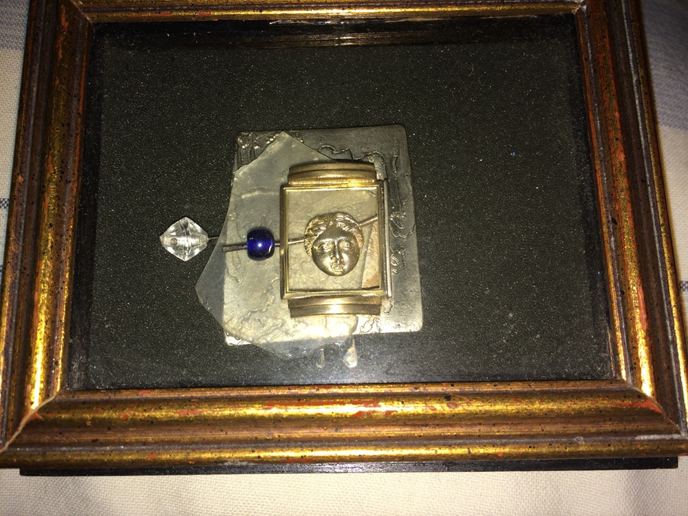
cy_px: 258
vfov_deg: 48.2
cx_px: 344
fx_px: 576
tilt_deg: -76.5
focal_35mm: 29
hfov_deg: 61.7
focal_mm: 4.15
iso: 32
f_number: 2.2
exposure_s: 1/154
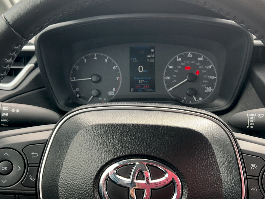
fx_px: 230
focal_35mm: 30
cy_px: 100
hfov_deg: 60.0
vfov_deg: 46.8
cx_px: 132
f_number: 1.8
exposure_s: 1/60
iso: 40
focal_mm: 3
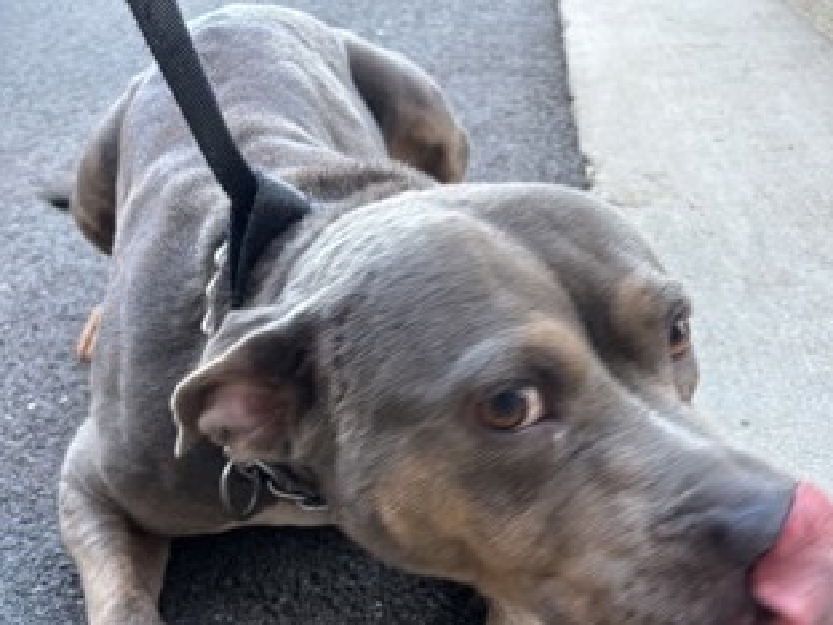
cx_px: 418
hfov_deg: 52.6
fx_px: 842
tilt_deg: -42.3
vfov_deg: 38.8
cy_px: 518
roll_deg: +6.9
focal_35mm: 35
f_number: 1.6
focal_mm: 5.96
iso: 125
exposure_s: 1/83
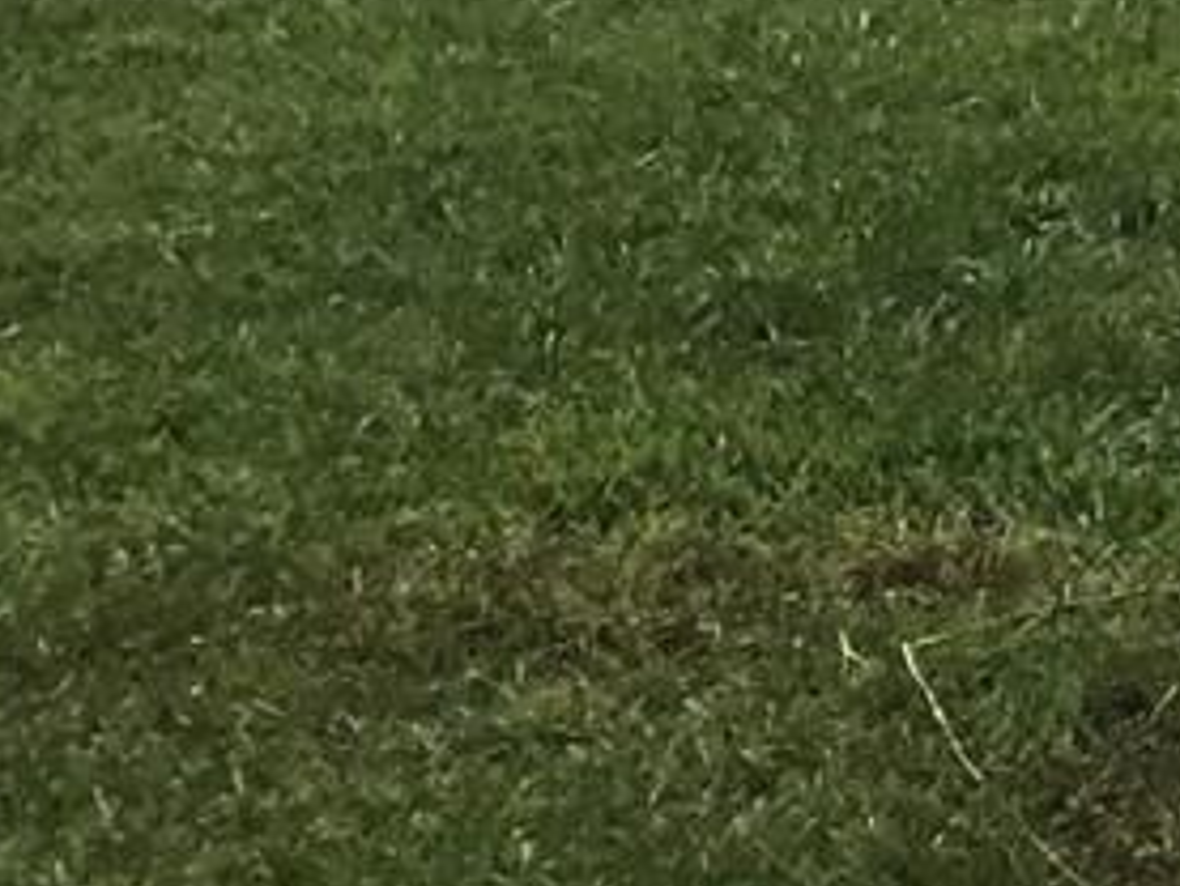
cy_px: -613
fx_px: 6104
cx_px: 2884
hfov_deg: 9.7
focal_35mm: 179
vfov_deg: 8.1
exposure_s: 1/1431
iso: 25
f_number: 2.4
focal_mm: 3.3
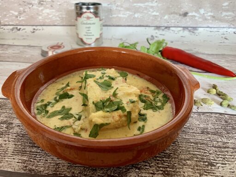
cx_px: 118
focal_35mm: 26
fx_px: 177
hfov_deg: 67.3
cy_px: 88
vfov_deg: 53.1
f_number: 1.8
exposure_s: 1/60
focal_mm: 4.25
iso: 100
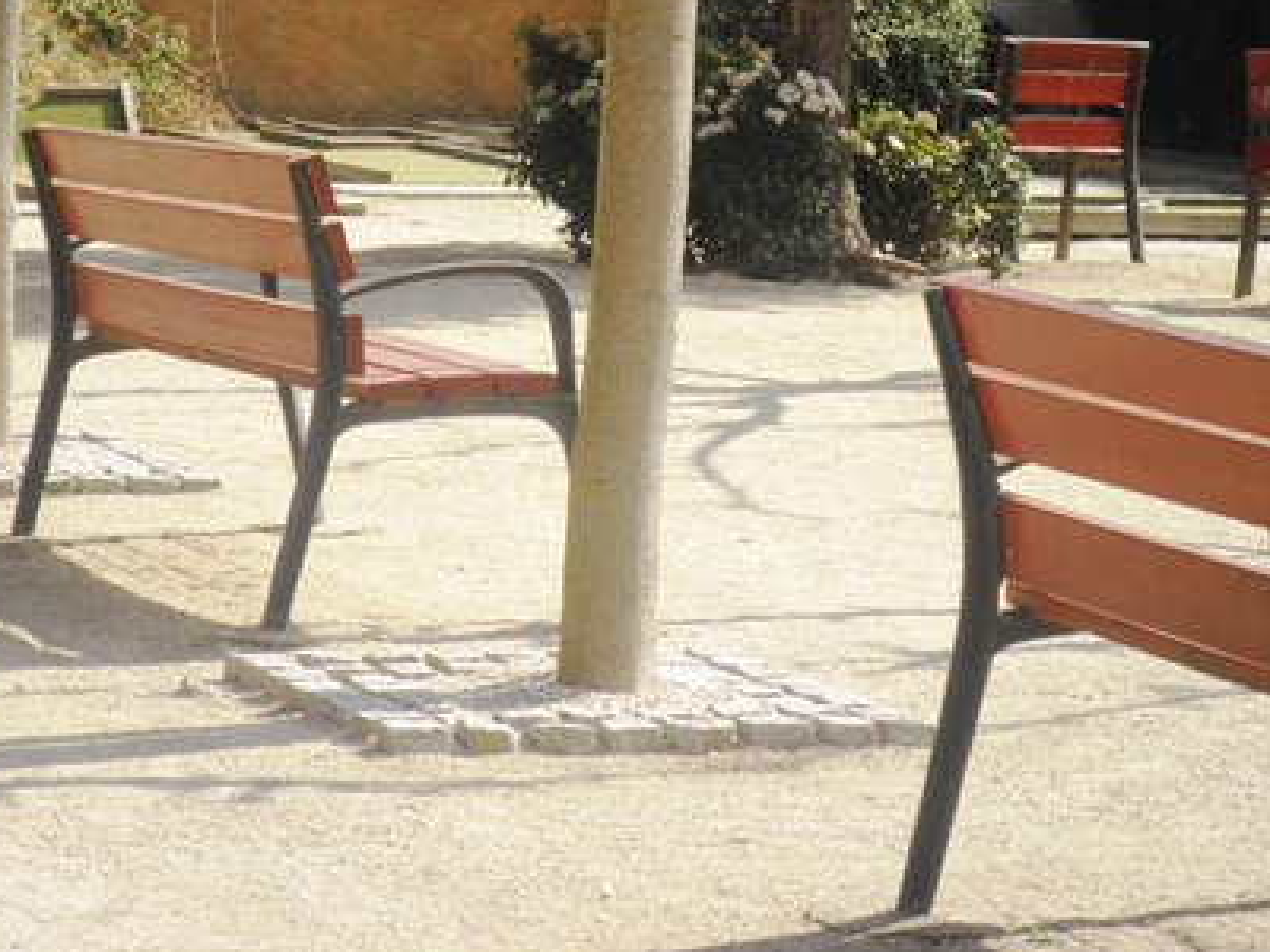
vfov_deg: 9.1
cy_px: 213
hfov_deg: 12.1
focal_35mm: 163
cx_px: 565
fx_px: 5980
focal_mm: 18.3
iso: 64
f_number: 5.3
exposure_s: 1/160
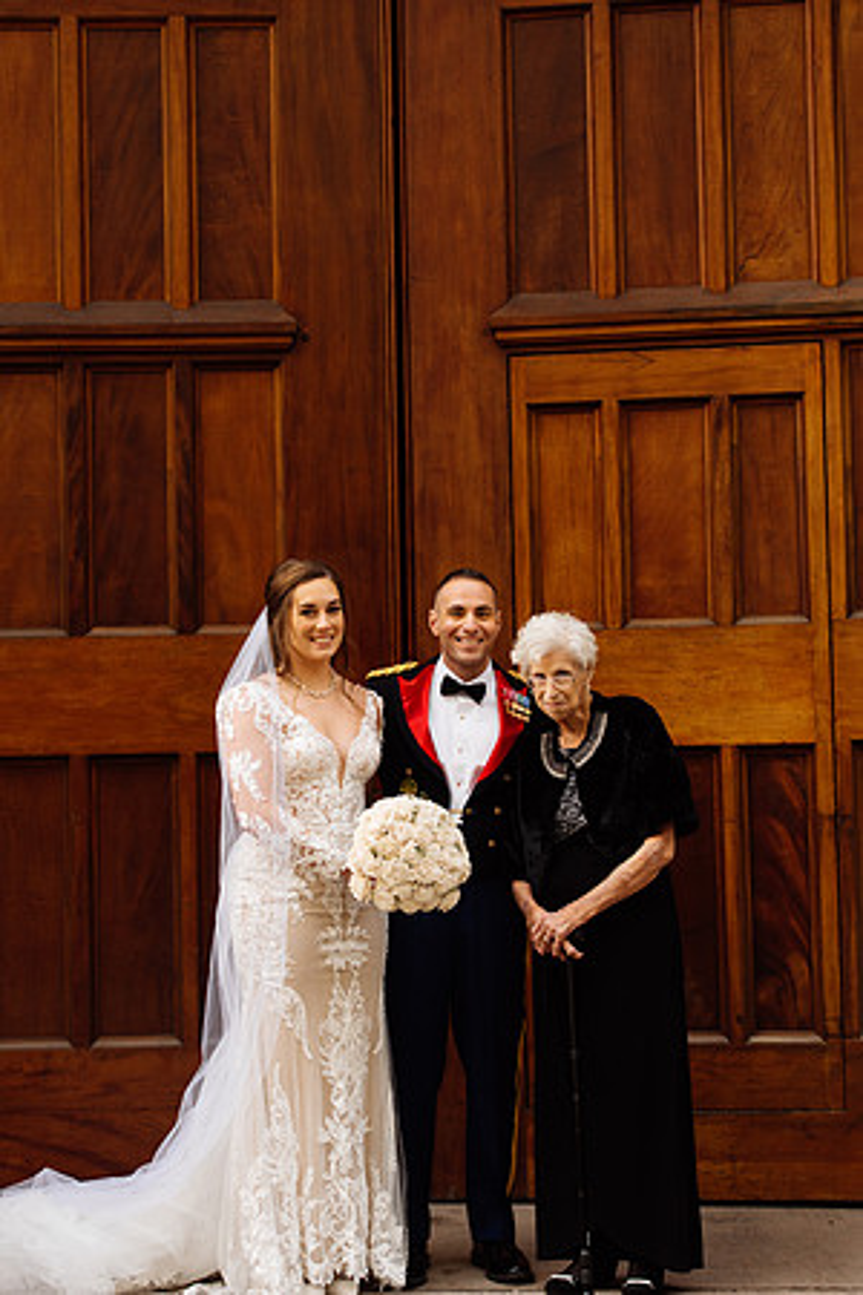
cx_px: 432
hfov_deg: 19.5
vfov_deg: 28.8
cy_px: 648
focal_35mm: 70
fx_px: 2517
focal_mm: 70
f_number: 4.5
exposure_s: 1/400
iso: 500
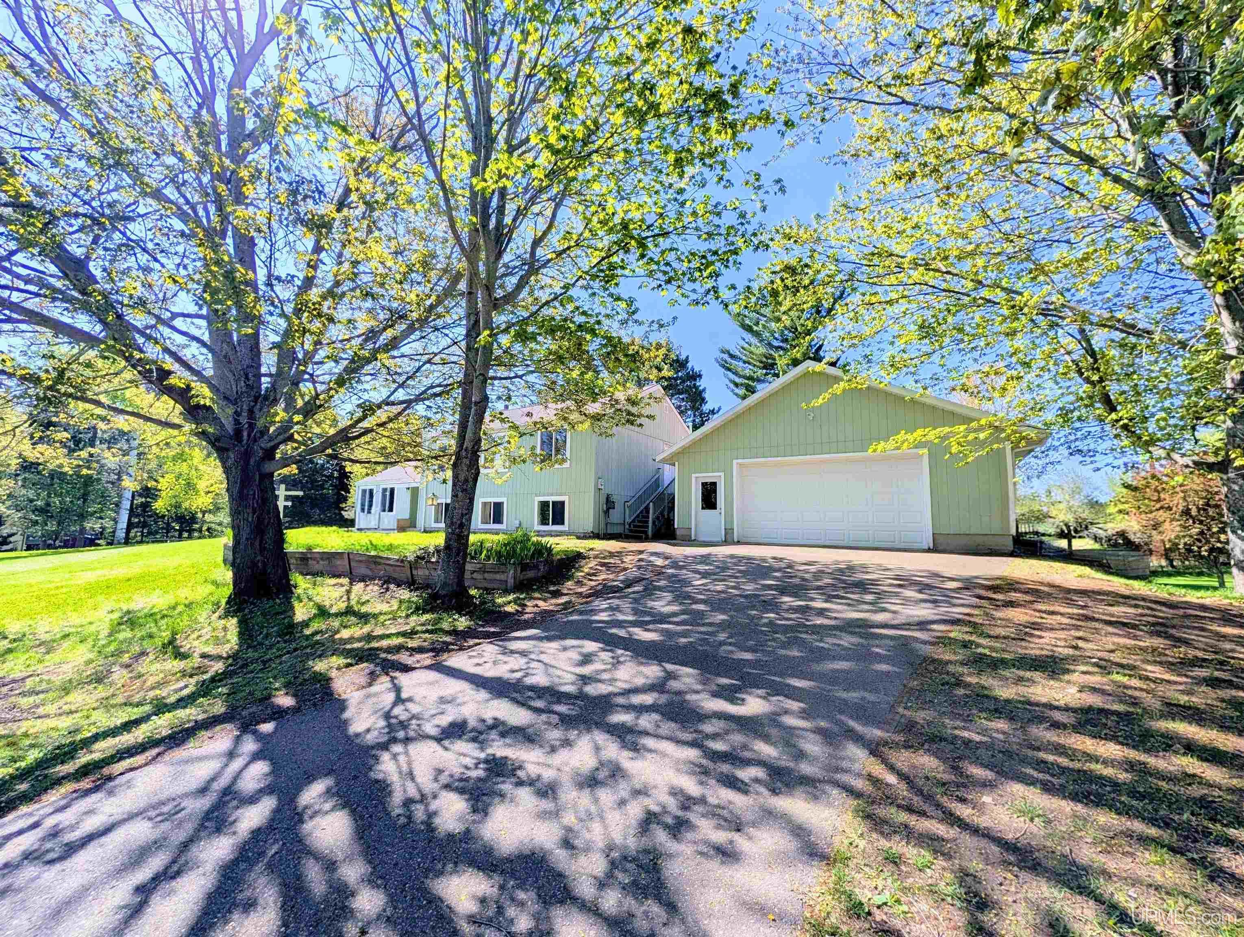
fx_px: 432
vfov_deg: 94.6
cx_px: 622
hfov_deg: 110.5
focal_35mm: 12
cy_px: 468
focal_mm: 2.02
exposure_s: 1/2342
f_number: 1.7
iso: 47
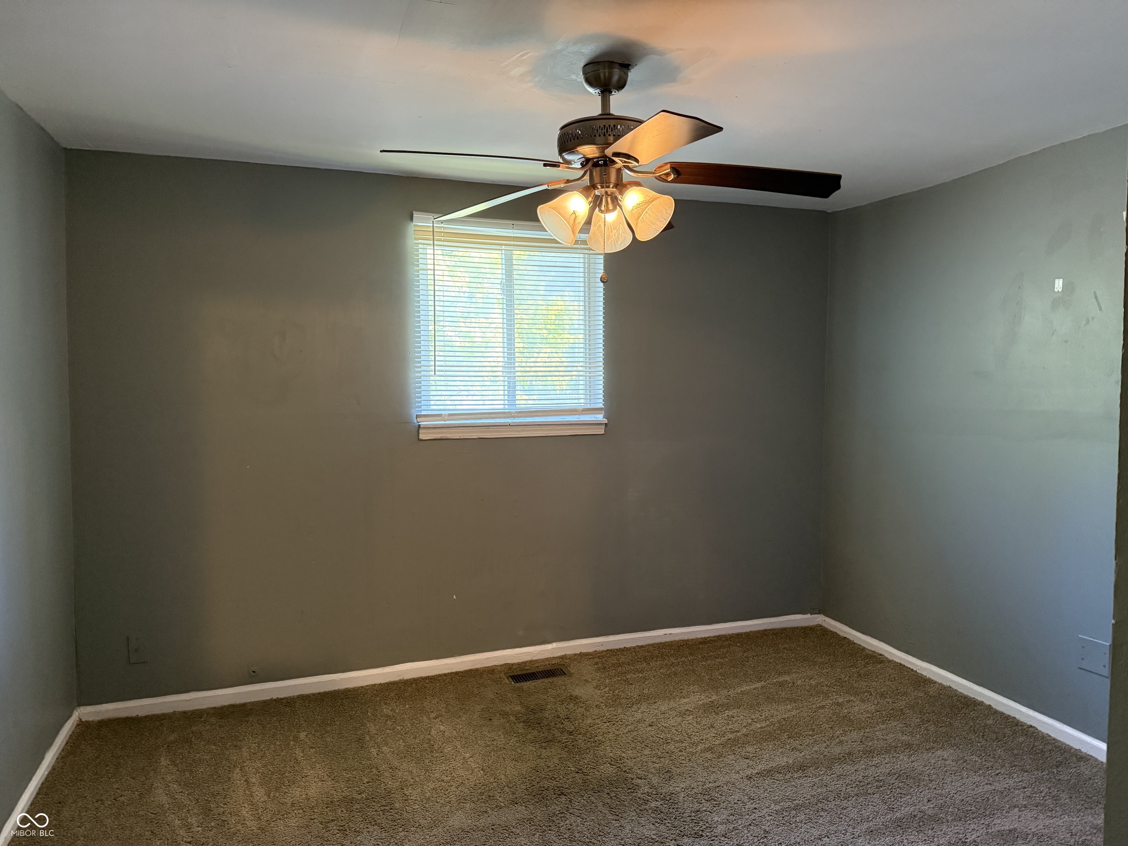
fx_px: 782
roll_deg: -0.2
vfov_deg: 56.8
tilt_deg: -2.6
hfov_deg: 71.6
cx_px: 564
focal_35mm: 24
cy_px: 423
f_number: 1.78
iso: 640
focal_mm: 6.76
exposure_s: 1/60
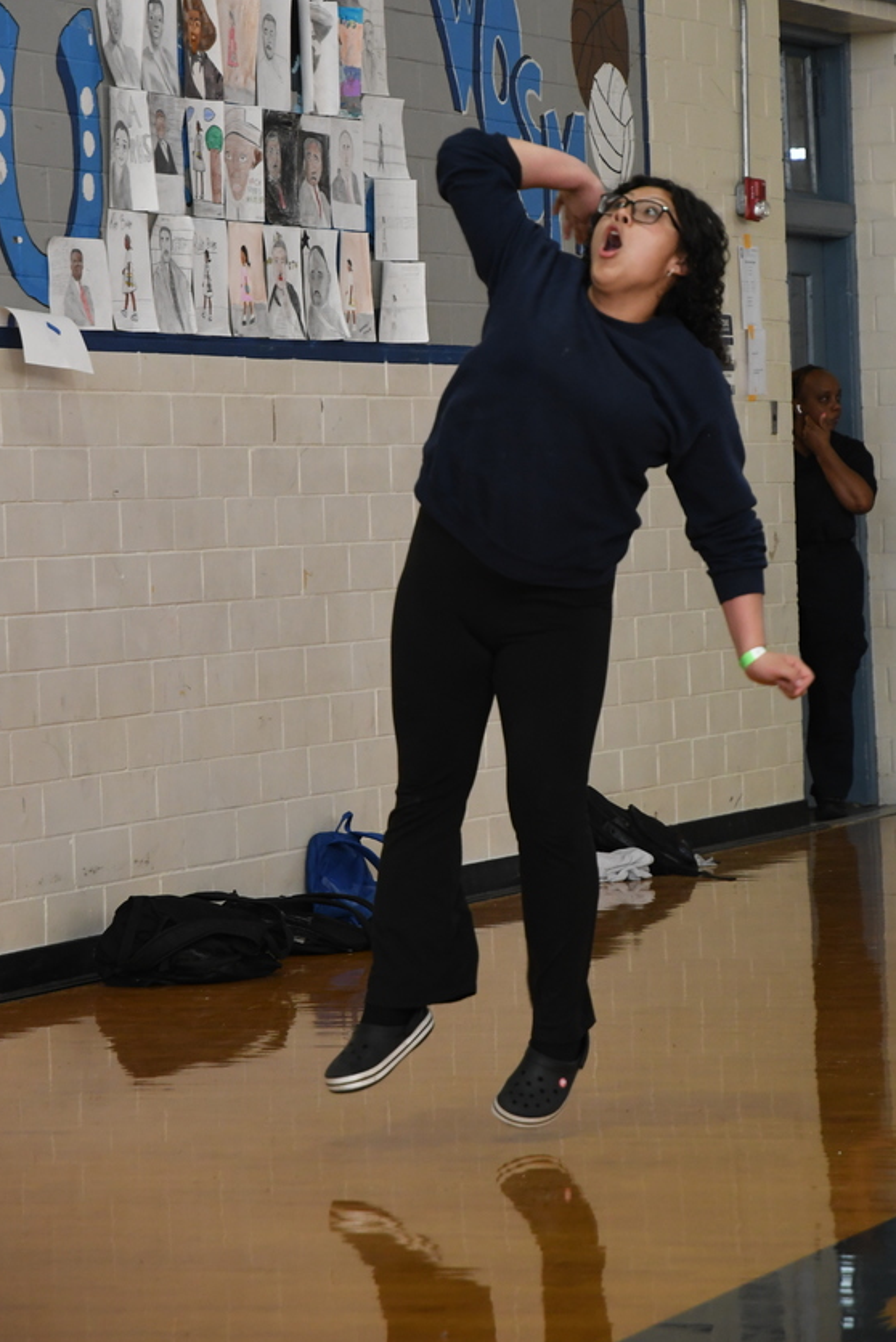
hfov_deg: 9.3
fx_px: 5483
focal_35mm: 147
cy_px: 539
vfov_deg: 14.0
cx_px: 526
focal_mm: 80
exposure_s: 1/400
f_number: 4
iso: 1600
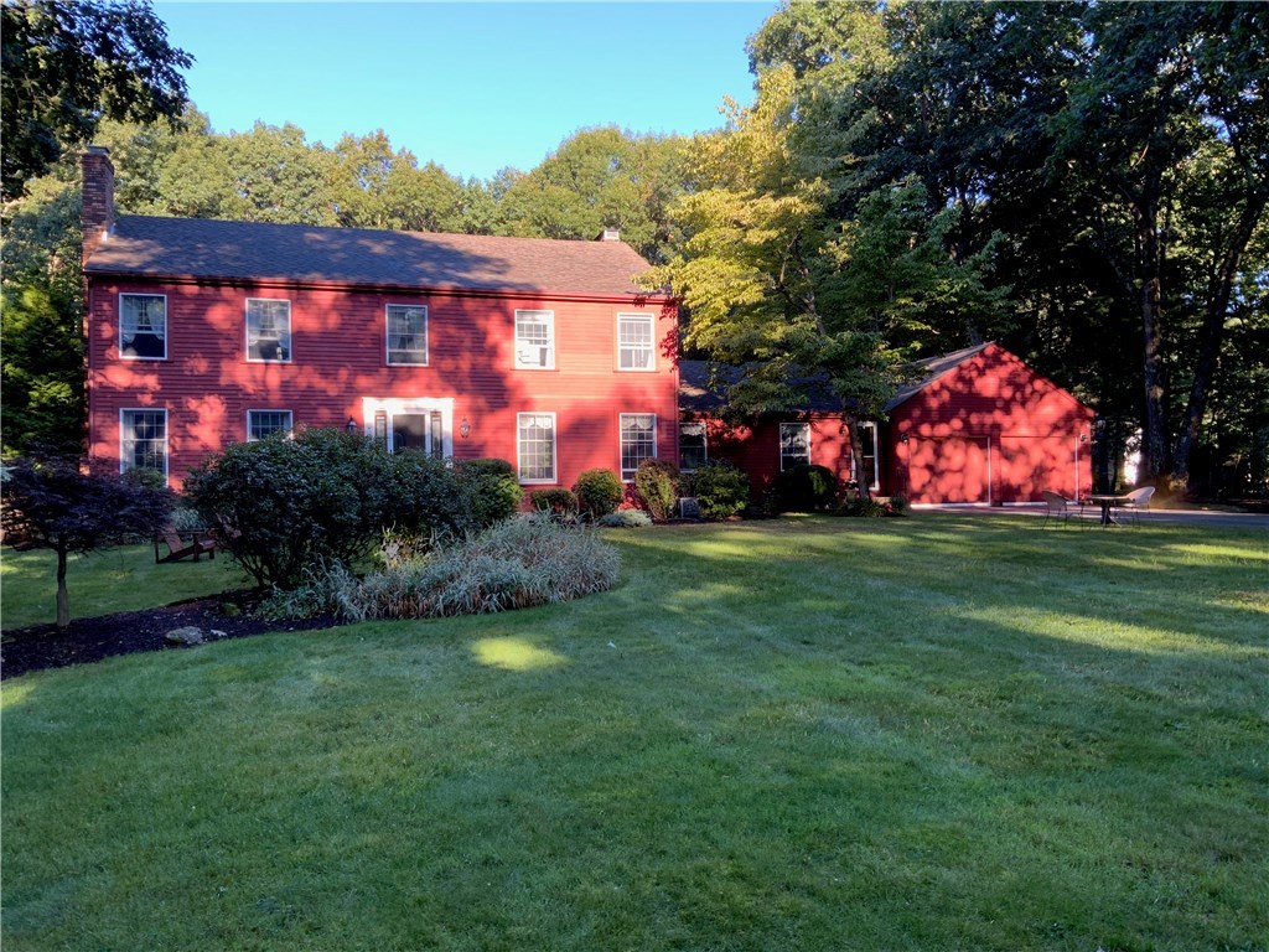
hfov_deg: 61.7
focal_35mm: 29
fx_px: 1063
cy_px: 476
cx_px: 634
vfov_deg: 48.2
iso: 20
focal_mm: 3
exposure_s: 1/122
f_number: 1.8
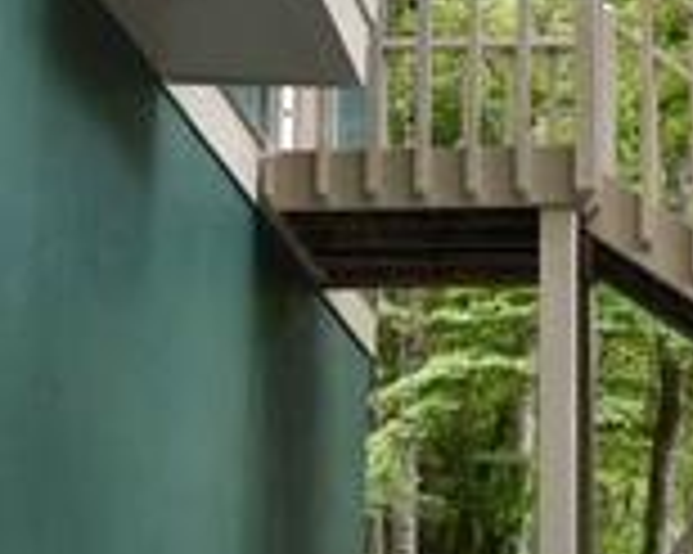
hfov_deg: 14.0
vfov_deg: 11.9
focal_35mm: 129
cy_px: 149
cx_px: 1035
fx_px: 2644
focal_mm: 22
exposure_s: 1/250
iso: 400
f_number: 3.5
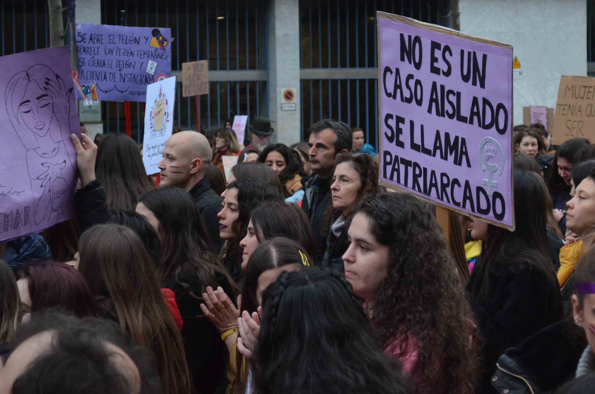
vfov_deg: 11.3
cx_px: 419
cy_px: 162
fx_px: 1991
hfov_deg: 16.9
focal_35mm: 121
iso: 1600
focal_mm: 55
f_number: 5.6
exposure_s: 1/250
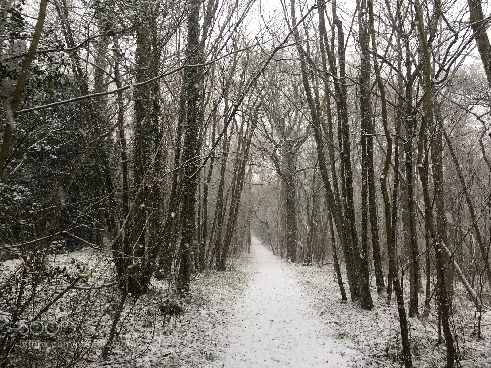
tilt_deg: +15.1
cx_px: 246
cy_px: 184
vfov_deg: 48.2
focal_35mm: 29
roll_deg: -1.1
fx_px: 411
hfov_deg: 61.7
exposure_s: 1/100
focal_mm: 4.15
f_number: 2.2
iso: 32
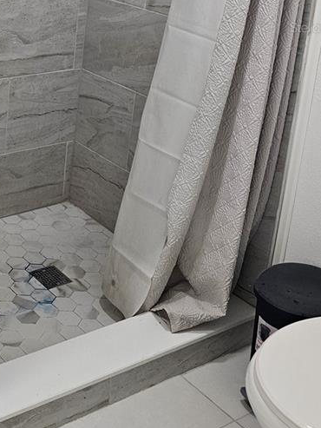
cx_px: -39
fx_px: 692
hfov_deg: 24.3
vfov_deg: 32.3
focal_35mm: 56
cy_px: 27
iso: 160
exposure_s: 1/120
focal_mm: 6.3
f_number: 1.7
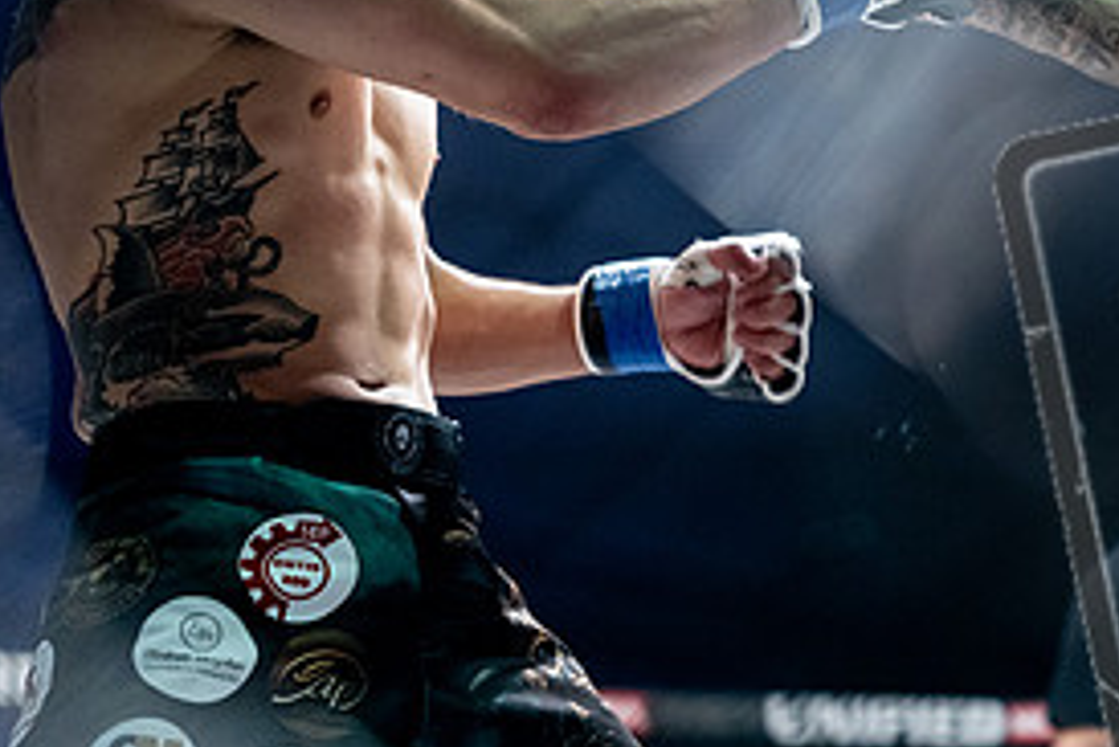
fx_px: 3296
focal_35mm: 106
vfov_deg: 12.9
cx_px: 1005
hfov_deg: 18.9
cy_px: 206
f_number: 2
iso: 3200
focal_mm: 50
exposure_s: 1/1250
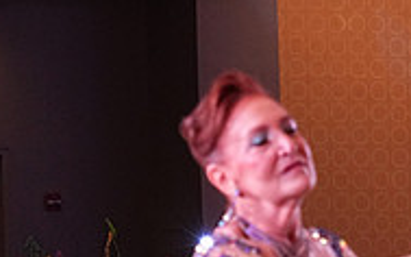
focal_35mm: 357
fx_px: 3998
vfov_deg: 3.6
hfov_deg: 5.9
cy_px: 490
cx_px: 377
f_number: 6.3
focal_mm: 76
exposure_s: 1/250
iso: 3200
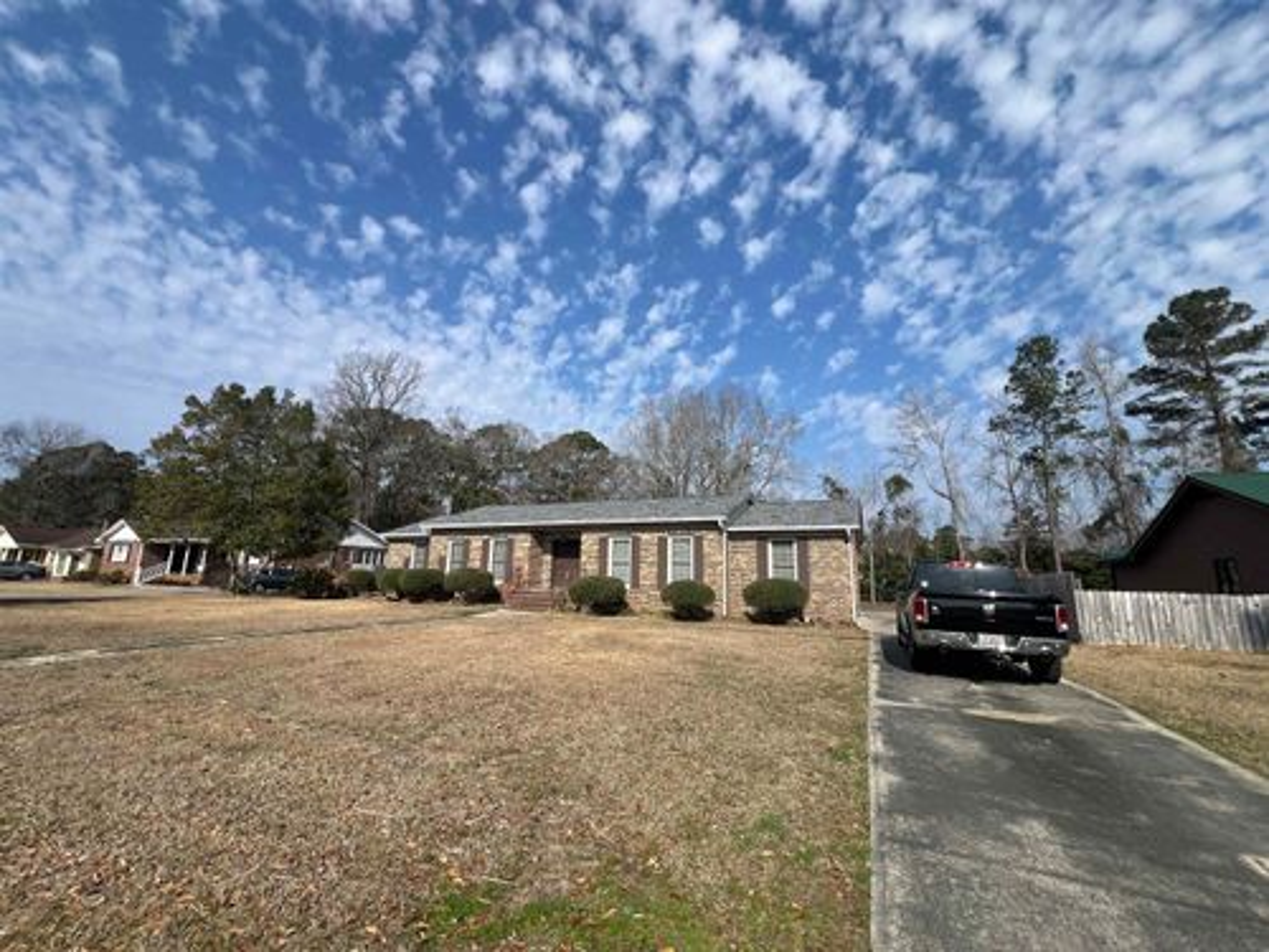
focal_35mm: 13
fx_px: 477
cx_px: 634
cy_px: 476
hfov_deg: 106.2
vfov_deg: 89.9
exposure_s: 1/2273
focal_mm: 1.57
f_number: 1.8
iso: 32
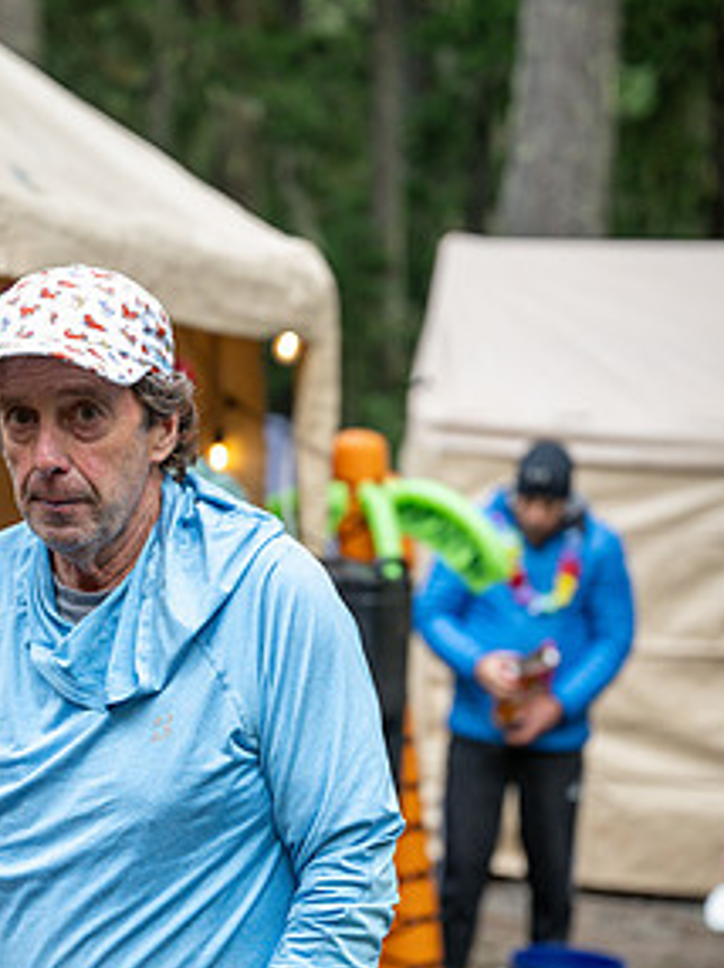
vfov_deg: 18.5
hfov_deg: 13.9
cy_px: 643
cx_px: 250
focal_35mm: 106
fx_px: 2960
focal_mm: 70
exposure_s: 1/320
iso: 1250
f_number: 3.2
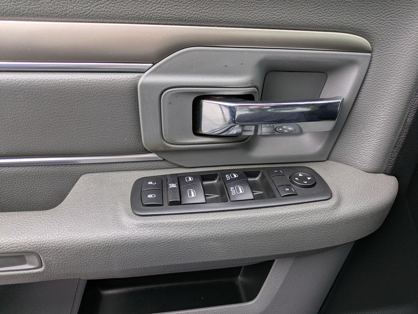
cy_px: 157
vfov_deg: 54.9
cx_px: 209
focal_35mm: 25
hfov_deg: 69.4
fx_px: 302
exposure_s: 1/102
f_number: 1.89
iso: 39
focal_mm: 5.43
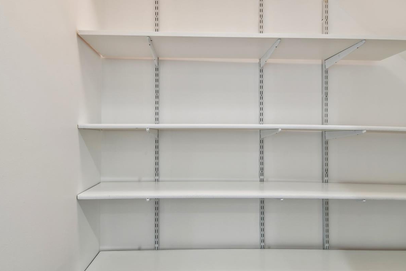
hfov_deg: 84.0
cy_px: 126
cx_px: 199
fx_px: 226
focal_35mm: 20
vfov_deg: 61.9
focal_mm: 10
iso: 100
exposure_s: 1/5
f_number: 7.1
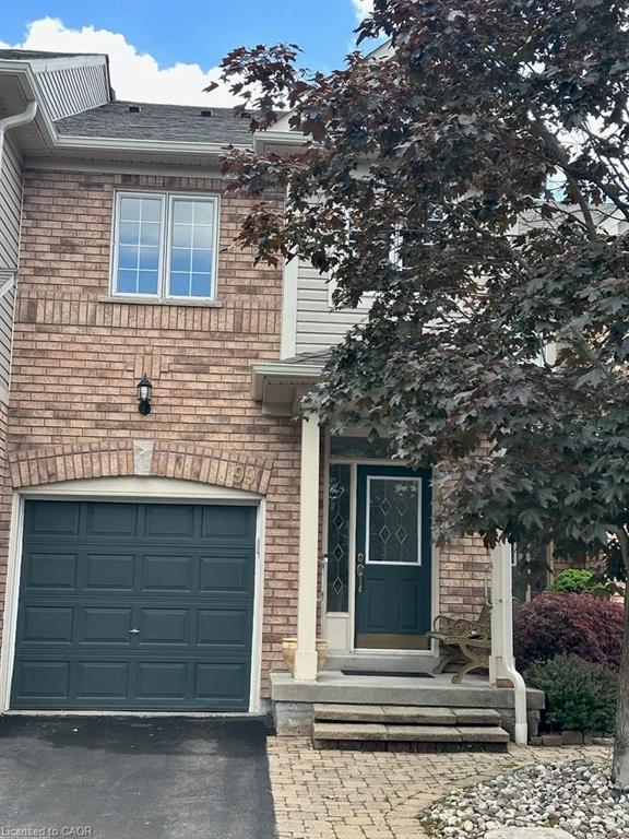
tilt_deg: +9.3
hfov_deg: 30.3
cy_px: 420
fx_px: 1163
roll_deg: -2.0
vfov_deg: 39.7
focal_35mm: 48
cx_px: 314
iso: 64
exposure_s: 1/558
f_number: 1.78
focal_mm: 6.86
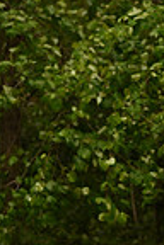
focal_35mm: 343
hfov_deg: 4.0
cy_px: 442
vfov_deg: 5.9
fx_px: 2344
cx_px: 23
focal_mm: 85
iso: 200
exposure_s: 1/320
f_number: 6.3
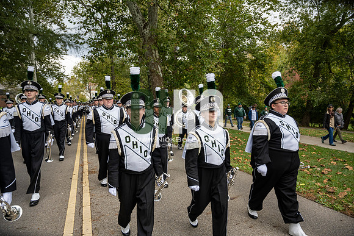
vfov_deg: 53.2
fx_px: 236
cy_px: 118
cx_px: 177
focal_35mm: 24
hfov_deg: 73.7
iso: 500
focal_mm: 24
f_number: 4
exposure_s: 1/1000
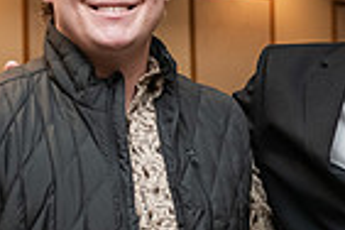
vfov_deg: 6.9
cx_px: 411
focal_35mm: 197
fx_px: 1888
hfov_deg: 10.3
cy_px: 224
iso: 1600
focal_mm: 48
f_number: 3.5
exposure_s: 1/160
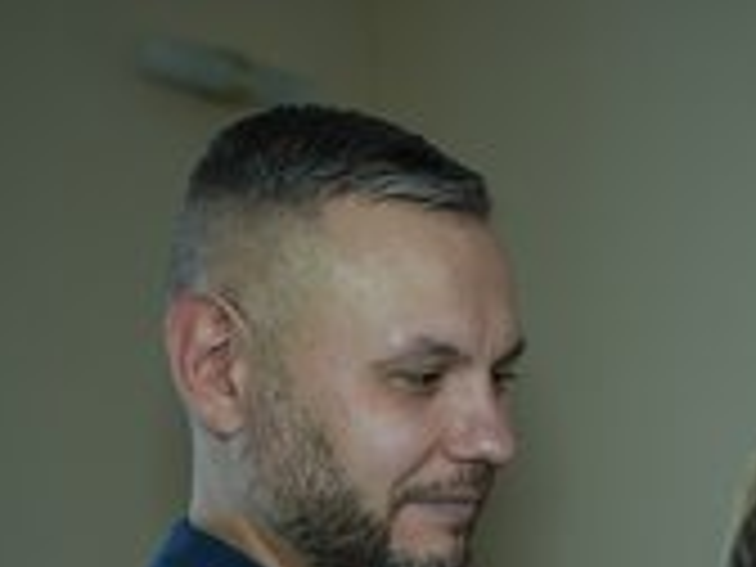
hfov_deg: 24.6
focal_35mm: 78
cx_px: 603
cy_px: 596
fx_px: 1703
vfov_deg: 18.3
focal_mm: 34
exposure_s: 1/100
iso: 160
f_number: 2.8
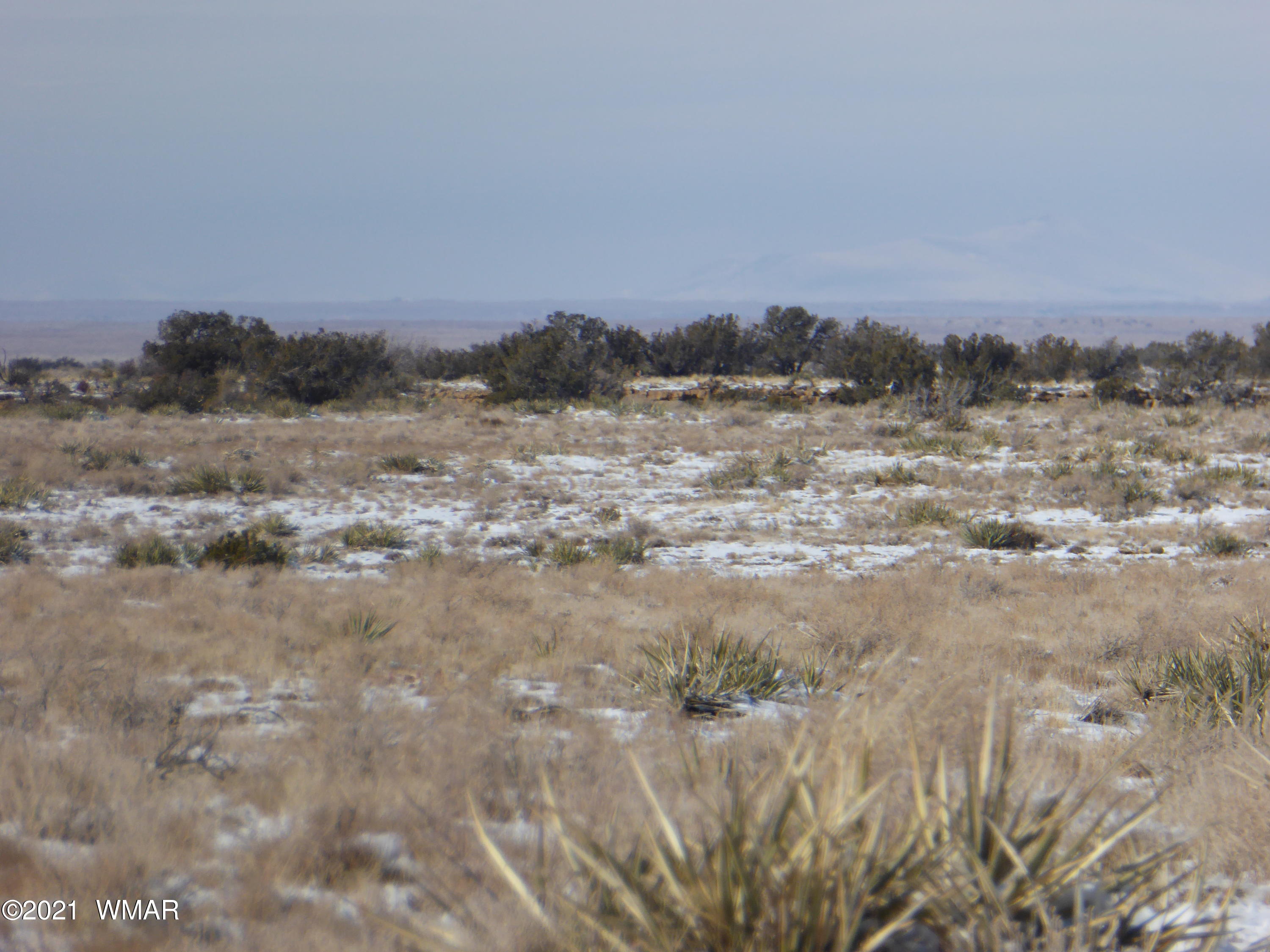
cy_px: 476
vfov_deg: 1.9
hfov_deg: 2.5
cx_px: 635
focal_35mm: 800
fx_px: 29351
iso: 100
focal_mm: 129
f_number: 6.4
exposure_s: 1/800
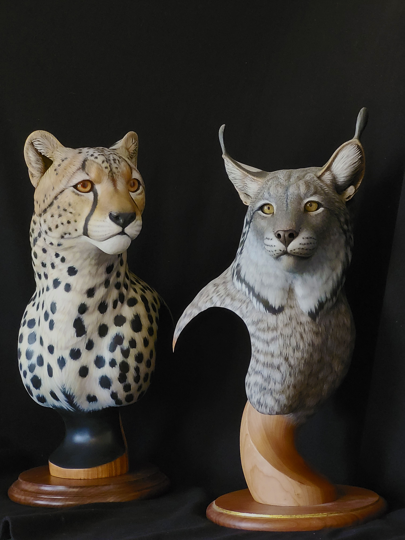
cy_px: 270
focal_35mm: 76
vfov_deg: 25.7
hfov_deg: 19.4
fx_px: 1186
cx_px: 202
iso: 1000
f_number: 2.4
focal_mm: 7.12
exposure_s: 1/60
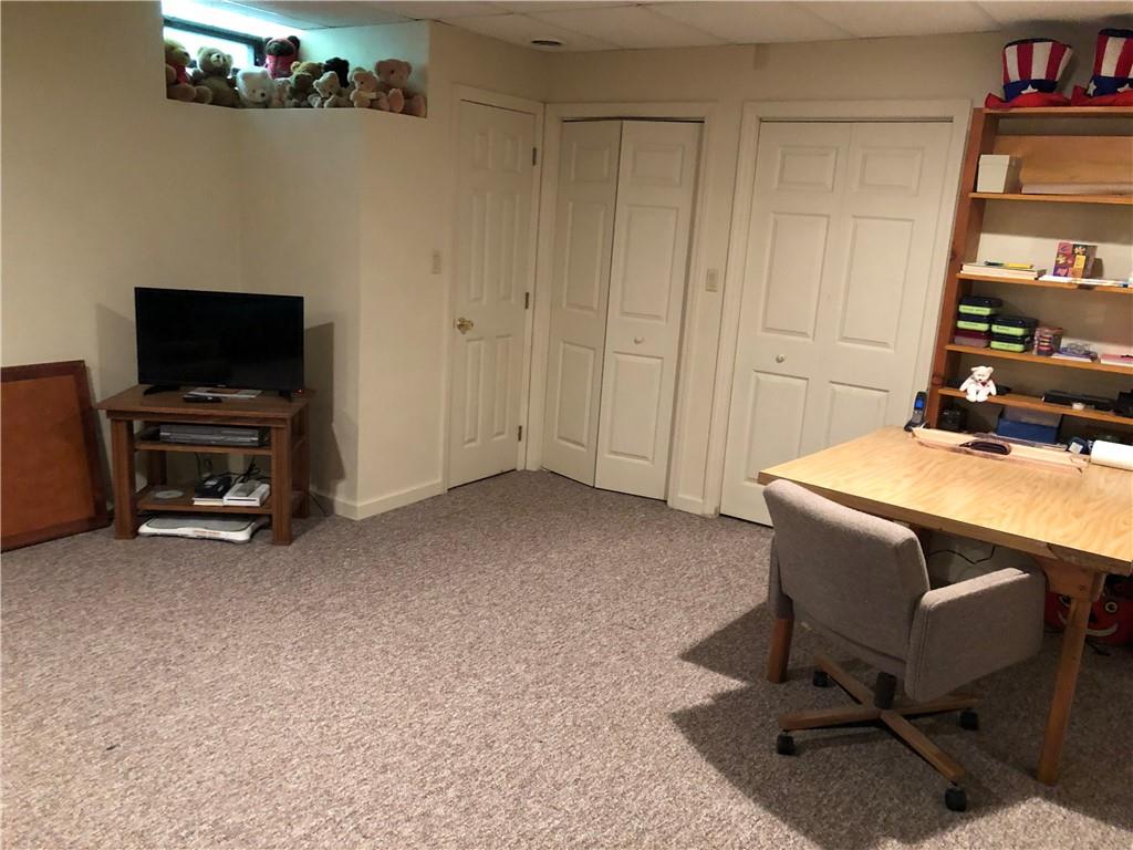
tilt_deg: -13.1
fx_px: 916
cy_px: 425
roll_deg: -3.1
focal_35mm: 28
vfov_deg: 49.7
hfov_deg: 63.4
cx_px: 566
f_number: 1.8
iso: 100
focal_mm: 3.99
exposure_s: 1/4
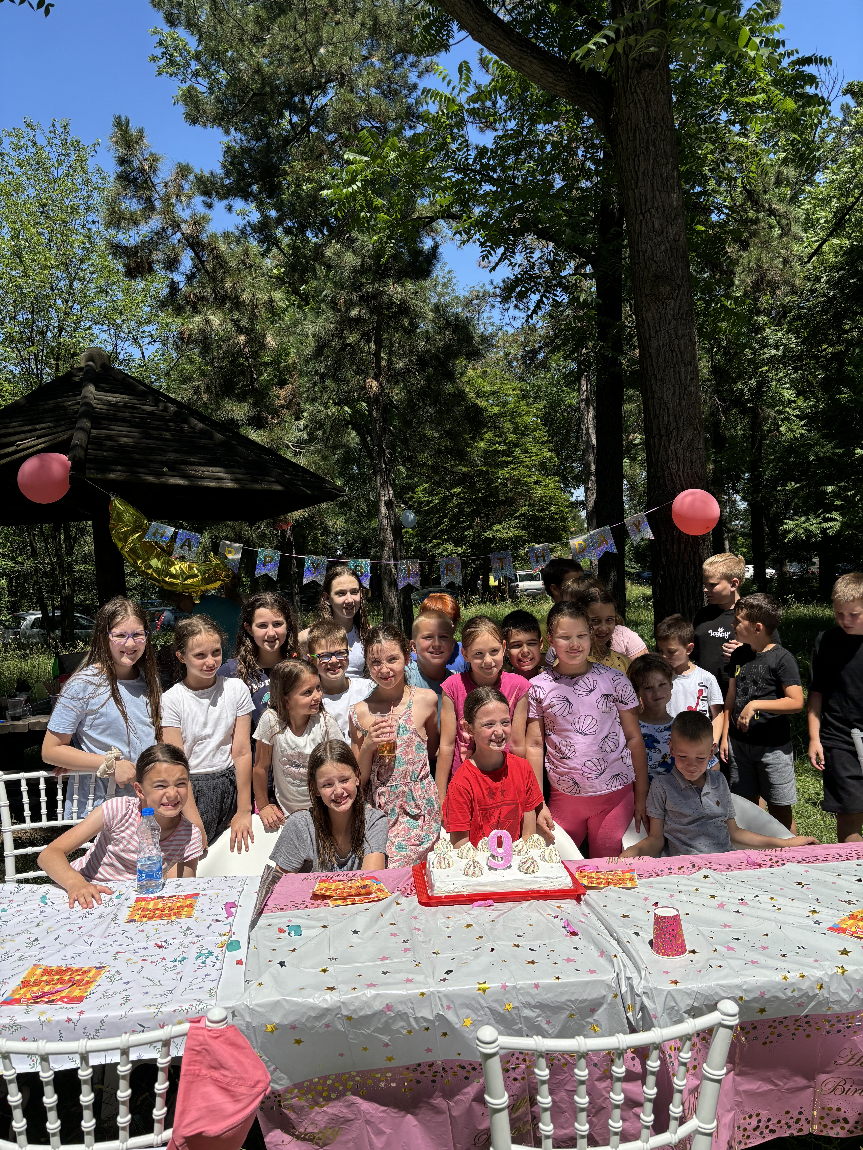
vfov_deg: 67.3
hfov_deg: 53.1
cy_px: 575
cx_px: 432
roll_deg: +4.1
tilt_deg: -2.9
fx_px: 864
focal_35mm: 26
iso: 50
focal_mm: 5.96
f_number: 1.6
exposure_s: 1/2513
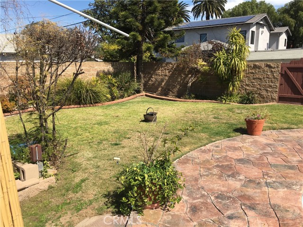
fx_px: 254
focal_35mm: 29
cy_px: 114
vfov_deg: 48.2
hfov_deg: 61.7
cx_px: 152
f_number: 2.2
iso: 25
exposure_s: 1/1326
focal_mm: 4.15
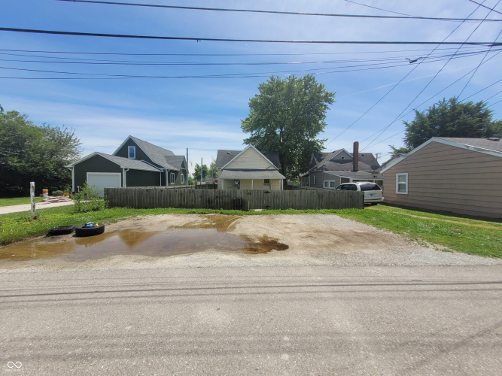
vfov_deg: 89.9
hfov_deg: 106.2
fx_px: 188
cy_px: 188
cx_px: 251
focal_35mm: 13
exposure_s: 1/1925
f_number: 2.2
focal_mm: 1.74
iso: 40
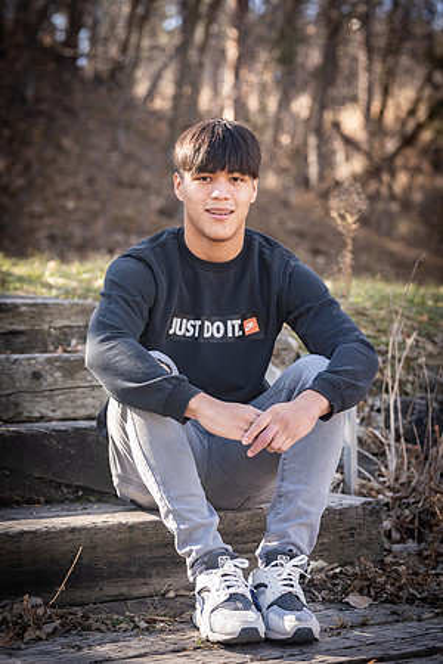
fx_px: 1569
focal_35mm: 85
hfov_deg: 16.1
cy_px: 332
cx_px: 222
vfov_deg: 23.9
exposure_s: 1/125
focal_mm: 85
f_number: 3.2
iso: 100
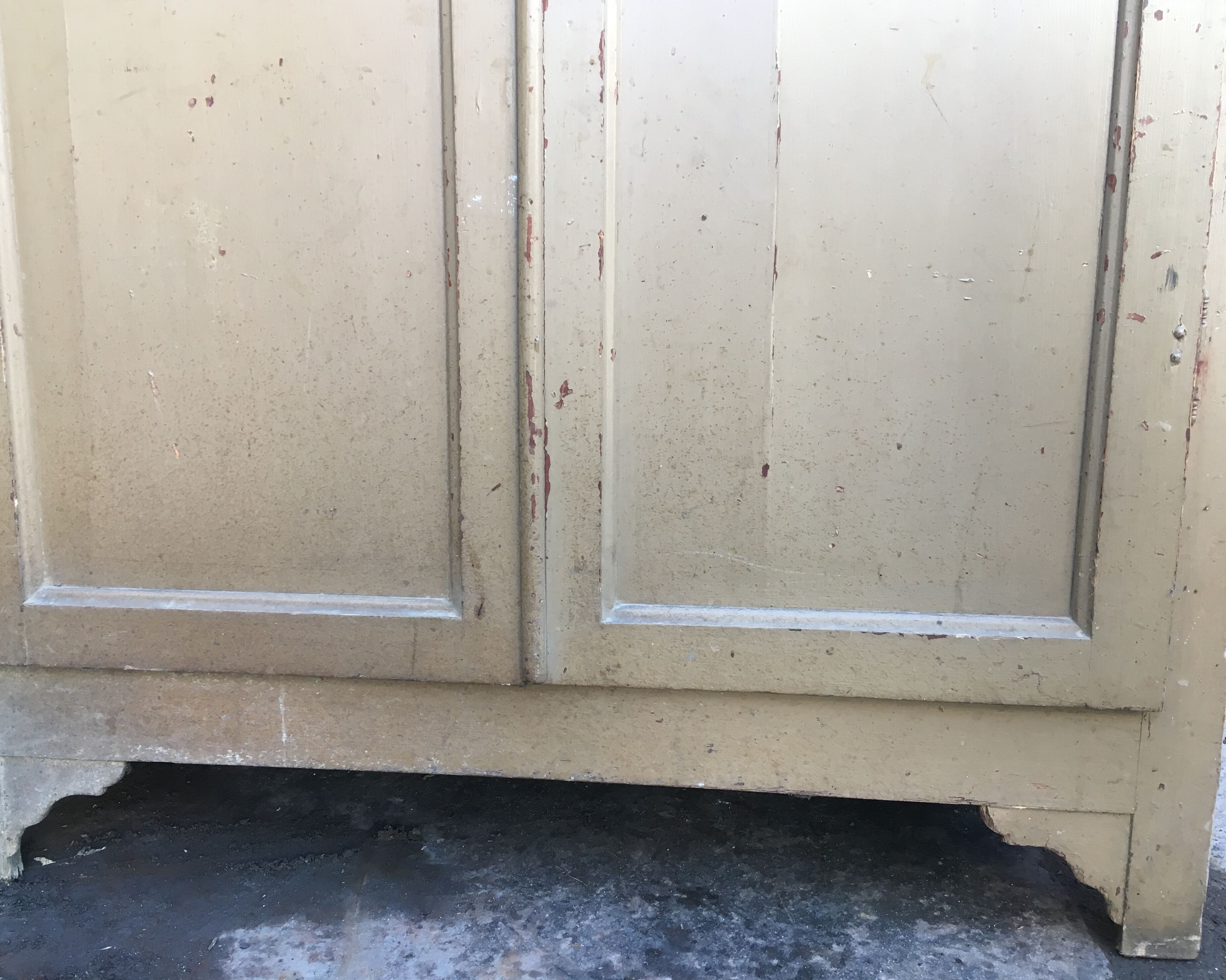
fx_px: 1125
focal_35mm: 31
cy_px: 478
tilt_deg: -6.2
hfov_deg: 57.1
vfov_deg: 47.1
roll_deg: +0.1
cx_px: 563
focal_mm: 4.15
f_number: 2.2
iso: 25
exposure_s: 1/33
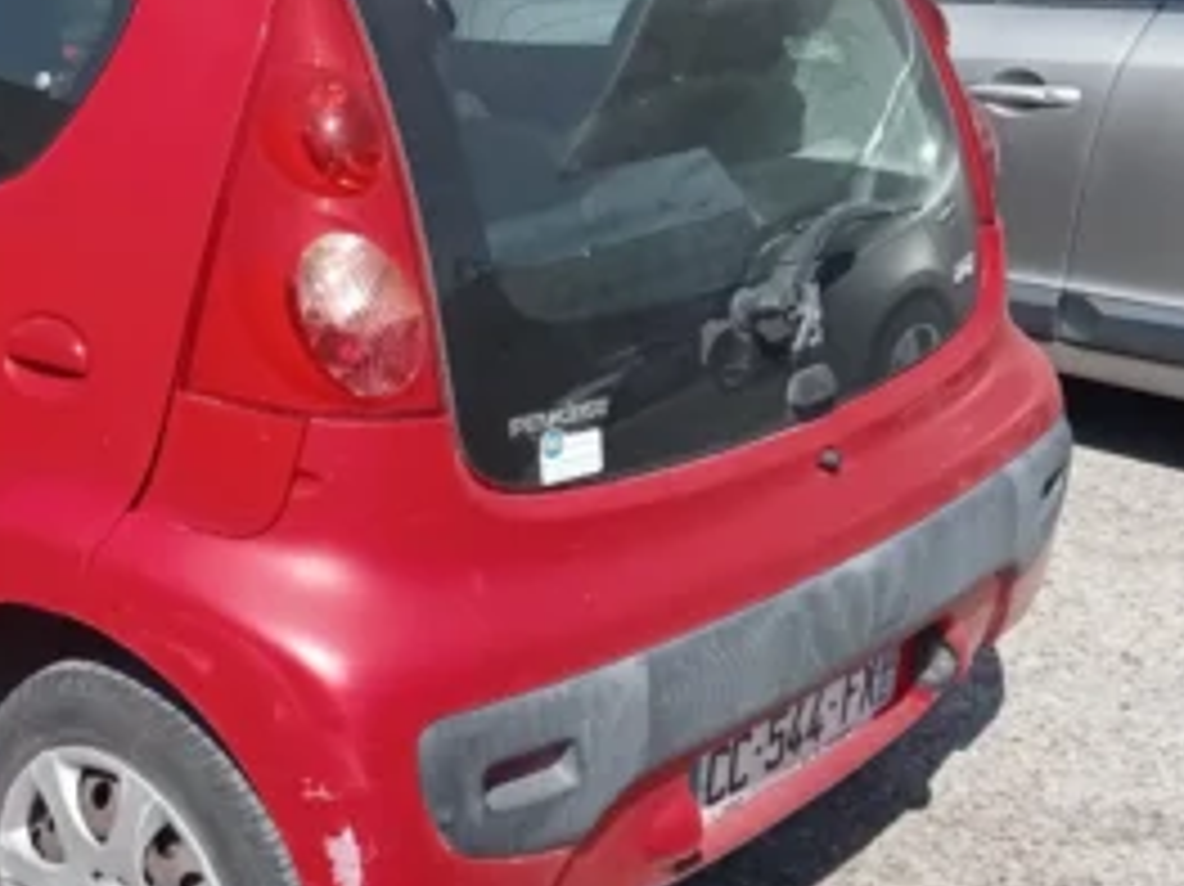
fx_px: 2188
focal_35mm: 64
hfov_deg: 28.8
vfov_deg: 22.8
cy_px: 292
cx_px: 59
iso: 100
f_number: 2.2
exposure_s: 1/1025
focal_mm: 3.46
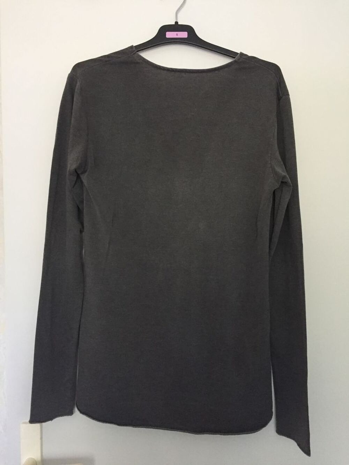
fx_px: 390
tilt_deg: -1.2
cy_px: 232
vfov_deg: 61.7
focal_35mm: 29
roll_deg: +0.5
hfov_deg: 48.2
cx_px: 174
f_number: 2.2
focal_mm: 4.15
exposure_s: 1/17
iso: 250
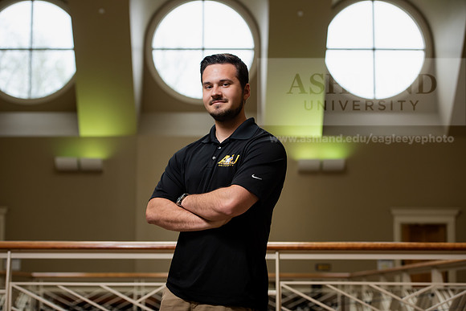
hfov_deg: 25.4
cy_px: 156
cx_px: 233
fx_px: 1036
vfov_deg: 17.1
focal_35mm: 80
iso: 800
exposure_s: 1/200
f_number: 5
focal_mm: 80
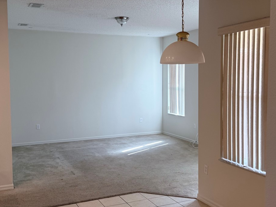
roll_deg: +0.4
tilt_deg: -5.0
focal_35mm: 42
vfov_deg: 34.4
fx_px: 335
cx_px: 146
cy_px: 104
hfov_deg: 44.8
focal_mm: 6.76
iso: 80
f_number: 1.78
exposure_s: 1/120
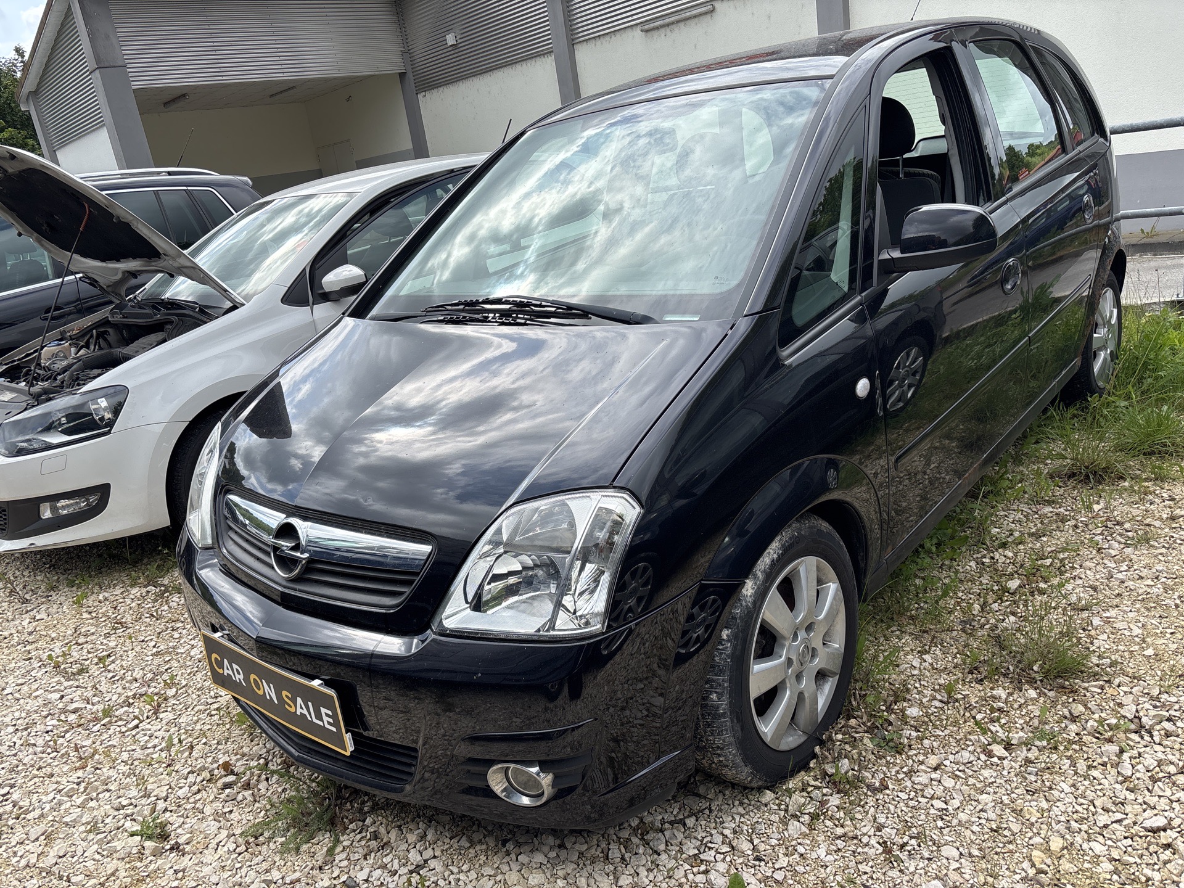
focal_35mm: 26
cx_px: 592
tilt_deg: -18.3
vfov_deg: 53.1
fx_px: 889
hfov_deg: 67.3
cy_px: 444
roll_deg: +8.2
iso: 50
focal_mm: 5.96
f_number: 1.6
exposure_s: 1/2024
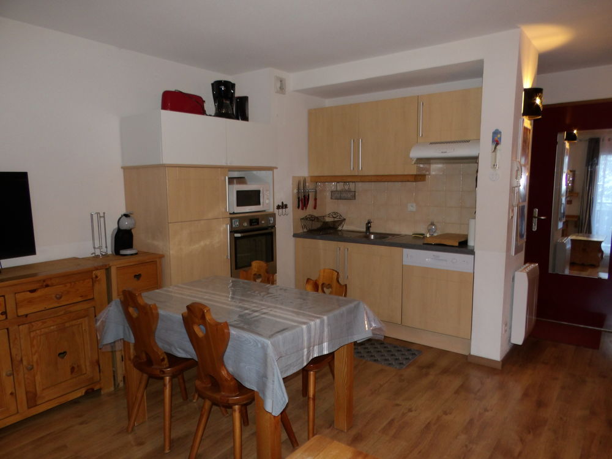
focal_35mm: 24
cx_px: 306
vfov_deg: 56.8
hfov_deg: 71.6
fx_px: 424
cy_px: 230
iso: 200
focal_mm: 4.3
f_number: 4.1
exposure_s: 1/15
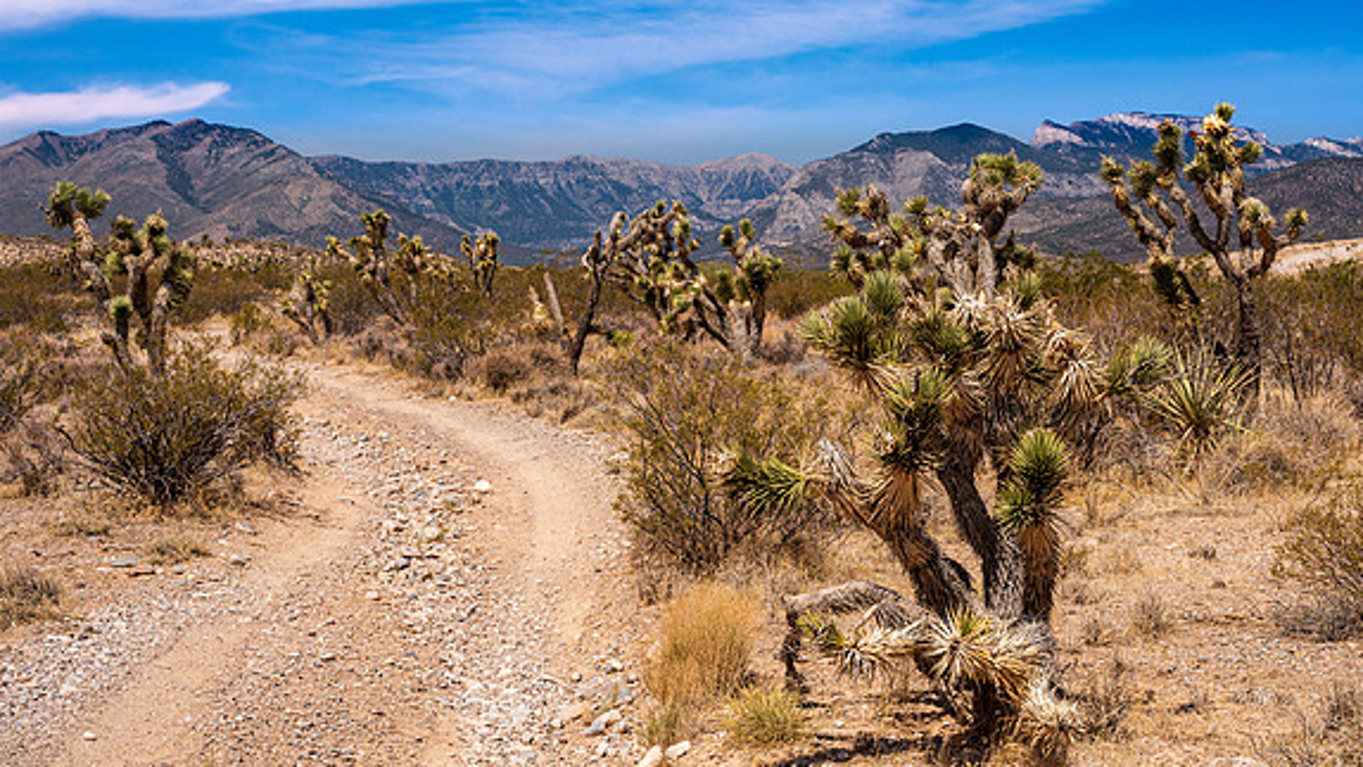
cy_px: 299
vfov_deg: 19.1
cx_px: 803
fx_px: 2277
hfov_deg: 33.2
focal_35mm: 63
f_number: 13
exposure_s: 1/100
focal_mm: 50
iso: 100
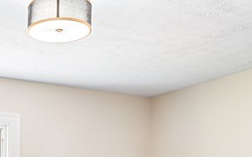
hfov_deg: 29.7
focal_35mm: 64
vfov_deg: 18.7
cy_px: 211
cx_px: -4
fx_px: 439
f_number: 6.3
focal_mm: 16
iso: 200
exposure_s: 1/2.5
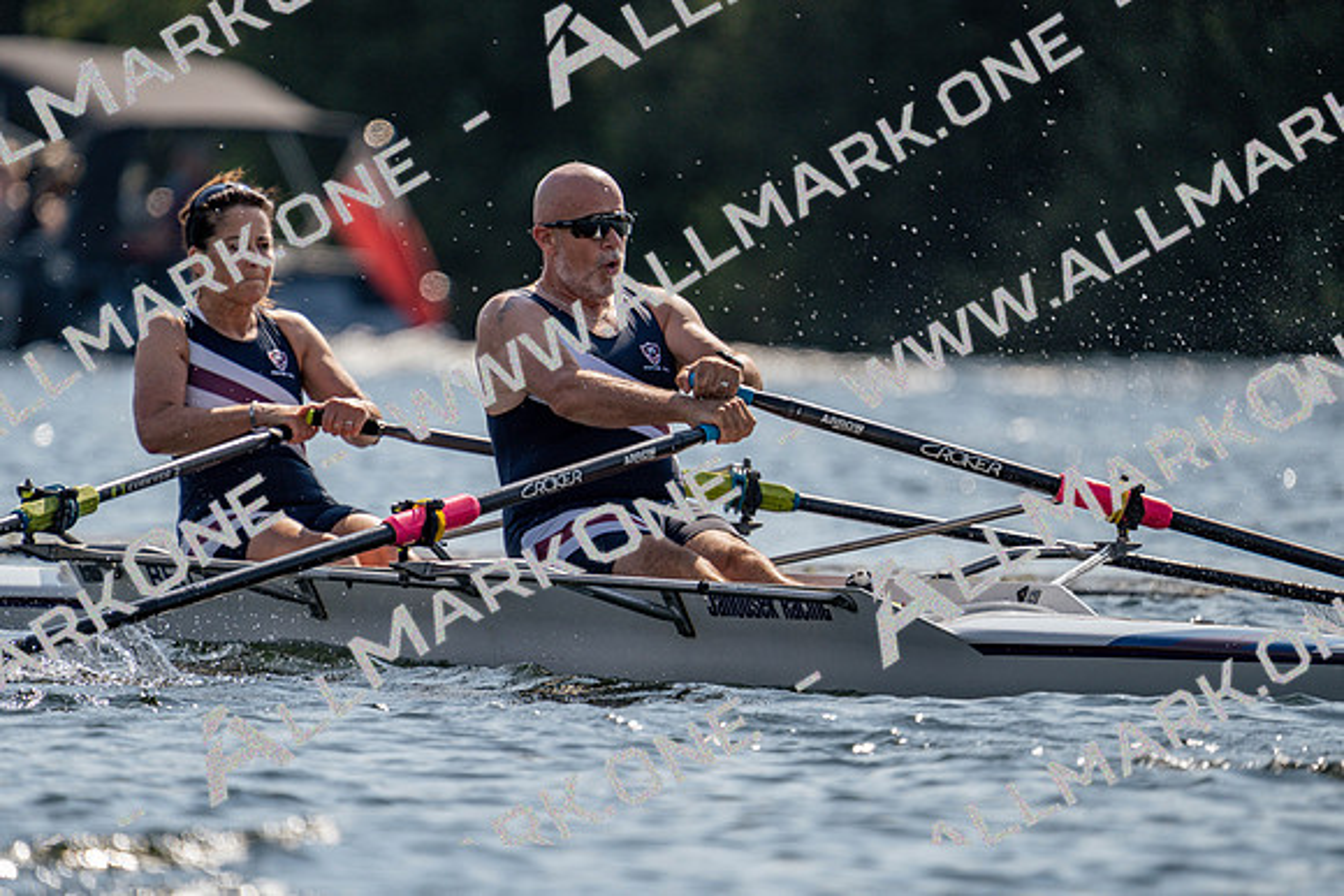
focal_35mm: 600
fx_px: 22404
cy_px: 448
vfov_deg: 2.3
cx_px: 672
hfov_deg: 3.4
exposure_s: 1/1600
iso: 160
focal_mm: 600
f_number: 6.3
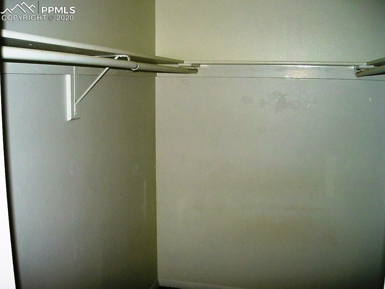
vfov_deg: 37.7
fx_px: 423
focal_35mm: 38
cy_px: 144
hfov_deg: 49.0
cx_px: 192
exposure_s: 1/64
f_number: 2.8
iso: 79
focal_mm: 7.8
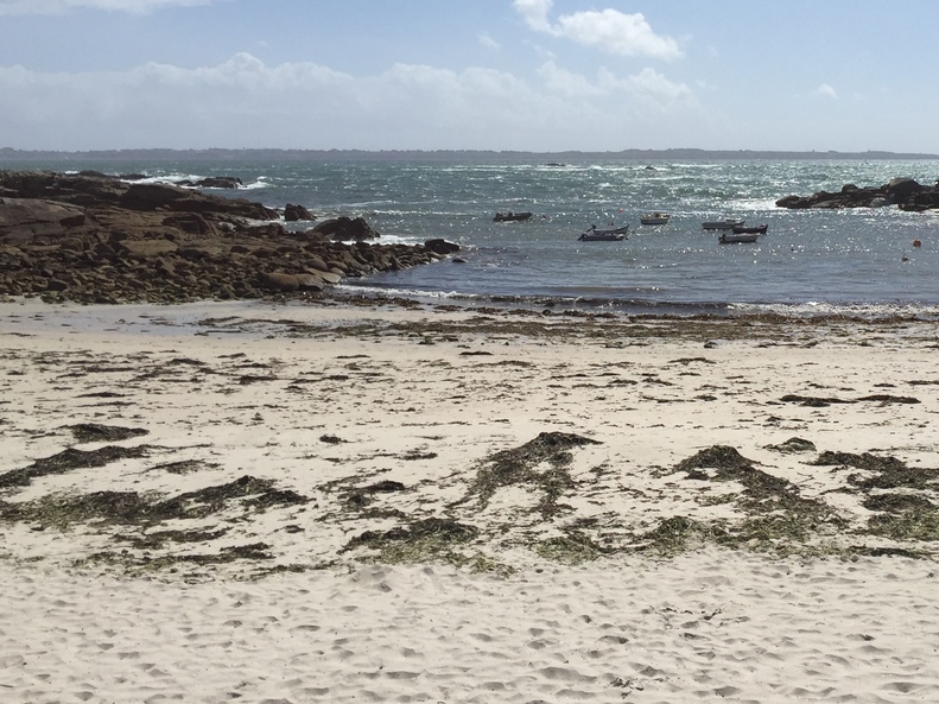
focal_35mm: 44
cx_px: 696
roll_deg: +0.3
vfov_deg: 32.4
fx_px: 1193
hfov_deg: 41.8
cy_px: 205
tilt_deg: -1.3
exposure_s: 1/5650
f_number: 2.2
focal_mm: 4.15
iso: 32
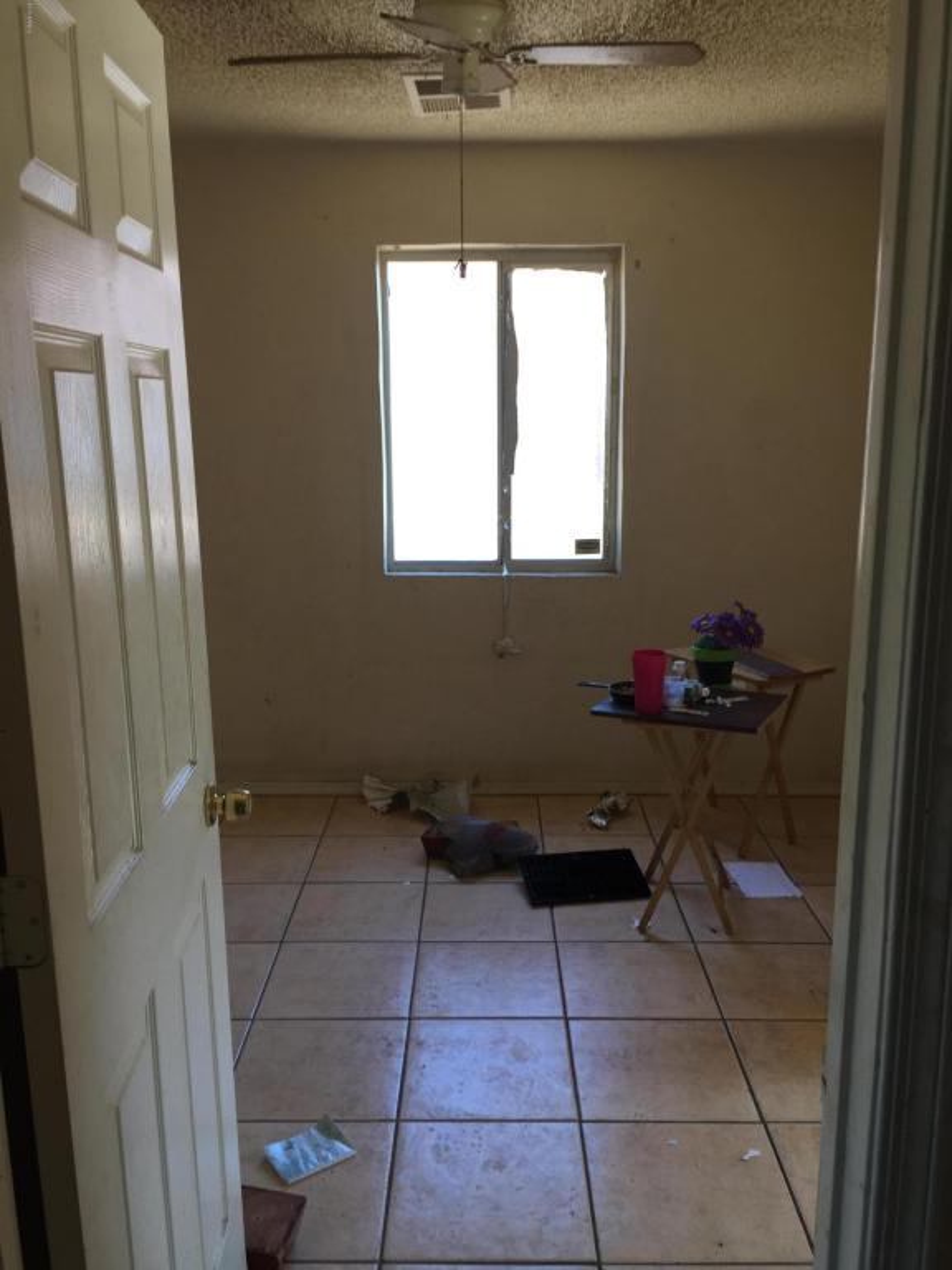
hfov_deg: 48.2
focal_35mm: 29
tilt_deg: -9.9
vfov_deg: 61.7
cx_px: 476
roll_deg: -0.7
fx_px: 1063
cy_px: 635
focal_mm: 4.15
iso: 32
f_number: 2.2
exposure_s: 1/60
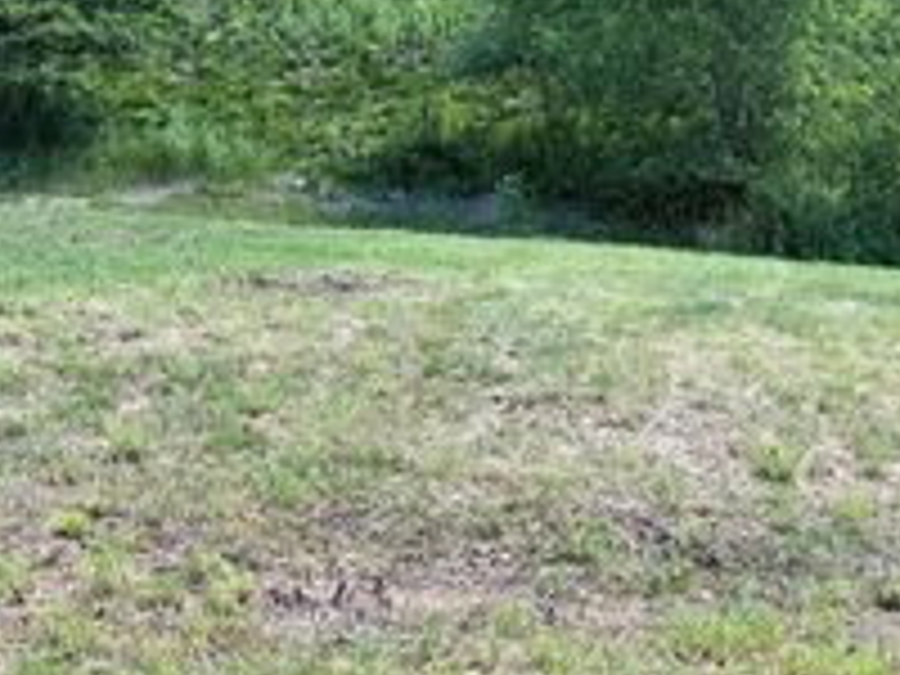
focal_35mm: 60
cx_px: 684
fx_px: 1560
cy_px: 281
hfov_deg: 31.6
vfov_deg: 24.4
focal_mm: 6.76
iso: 80
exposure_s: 1/780
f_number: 1.78
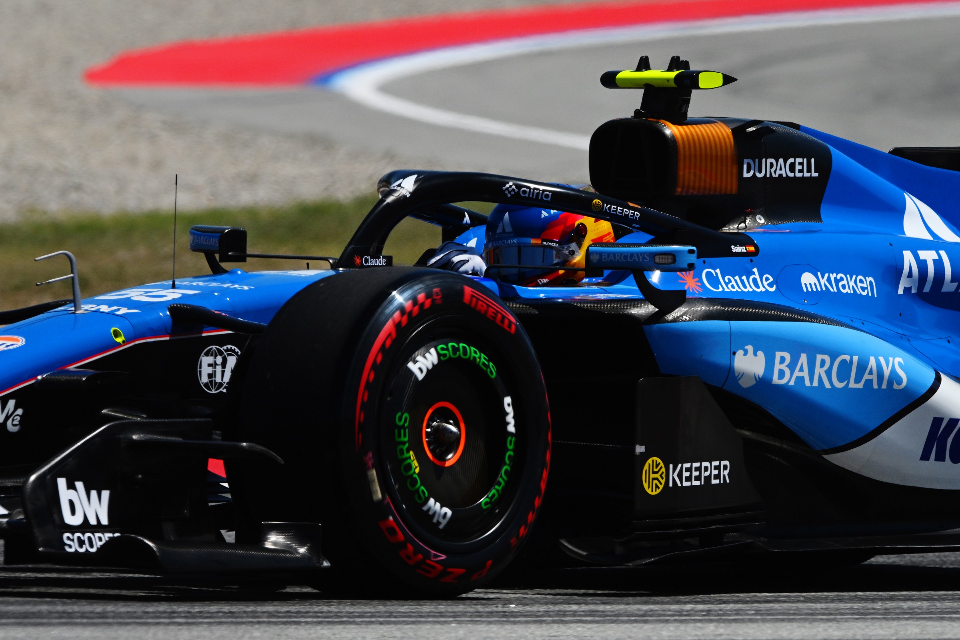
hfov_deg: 3.4
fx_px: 15999
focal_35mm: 600
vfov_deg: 2.3
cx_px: 480
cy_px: 320
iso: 400
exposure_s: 1/2500
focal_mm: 400
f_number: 10
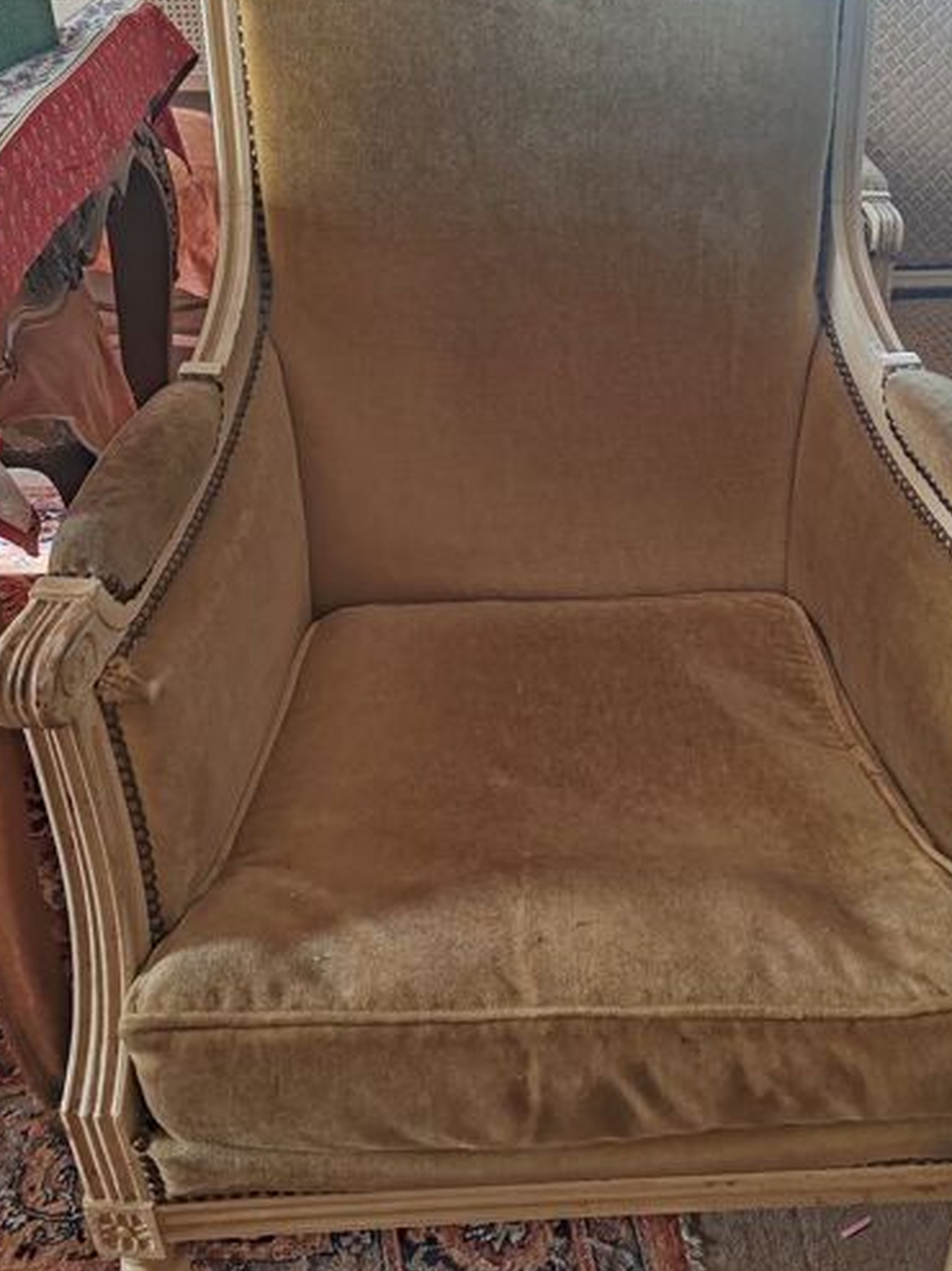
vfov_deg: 52.6
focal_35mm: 35
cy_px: 623
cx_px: 579
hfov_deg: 40.5
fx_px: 1285
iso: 640
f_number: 1.9
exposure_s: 1/100
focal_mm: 6.12
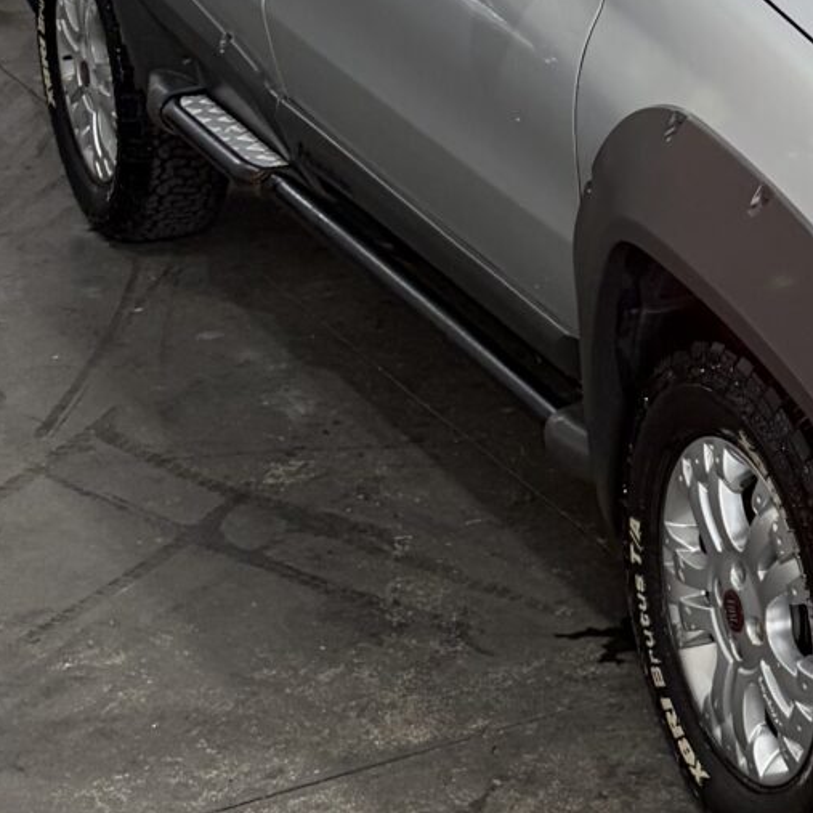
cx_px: 943
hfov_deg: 14.6
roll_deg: +0.9
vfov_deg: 15.0
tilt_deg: -18.6
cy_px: 237
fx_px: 3082
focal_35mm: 116
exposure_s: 1/60
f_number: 1.6
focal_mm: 5.96
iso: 160
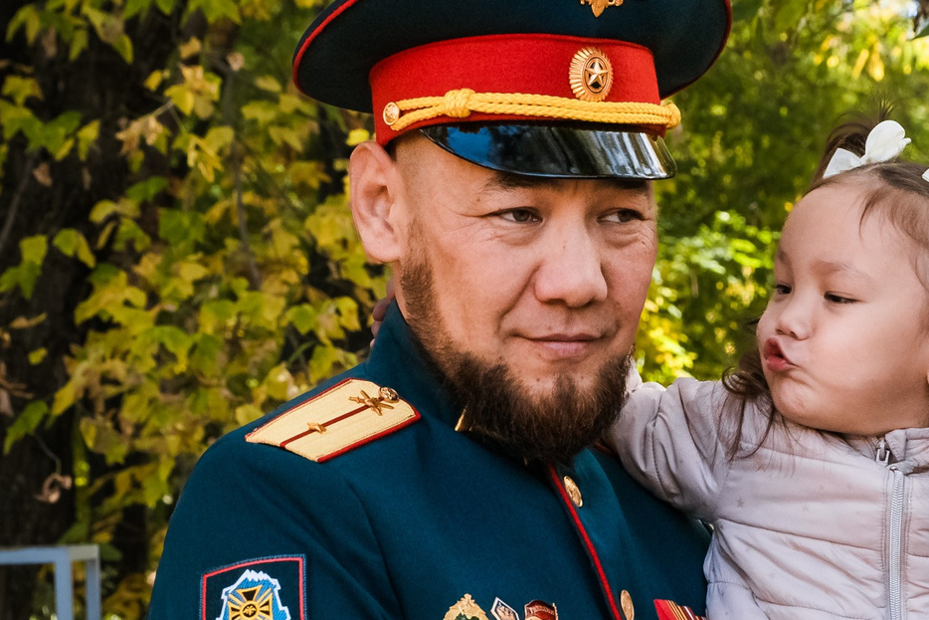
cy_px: 731
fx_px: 3768
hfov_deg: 13.9
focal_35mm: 146
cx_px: 880
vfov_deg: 9.3
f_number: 9
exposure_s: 1/320
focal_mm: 52
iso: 400
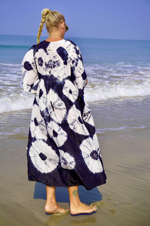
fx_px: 384
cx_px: 75
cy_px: 113
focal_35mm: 62
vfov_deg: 32.6
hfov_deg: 22.1
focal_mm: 41
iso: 100
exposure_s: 1/640
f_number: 5.6
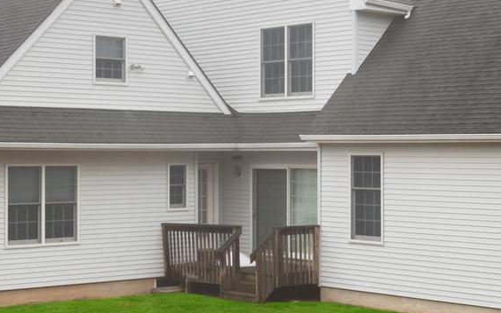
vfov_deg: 16.7
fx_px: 1065
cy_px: 220
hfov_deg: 26.4
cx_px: 224
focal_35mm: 78
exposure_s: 1/5
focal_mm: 20
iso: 640
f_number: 9
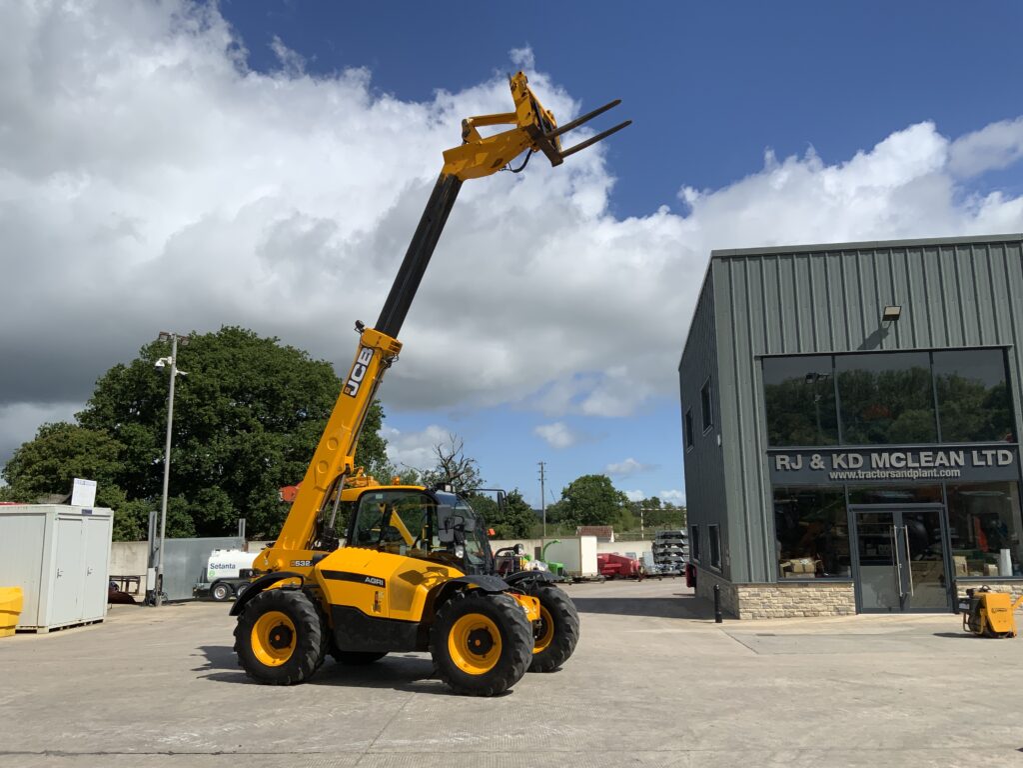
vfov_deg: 48.2
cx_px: 512
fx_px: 857
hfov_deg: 61.7
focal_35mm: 29
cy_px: 384
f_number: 1.8
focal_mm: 3
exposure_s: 1/4065
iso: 20
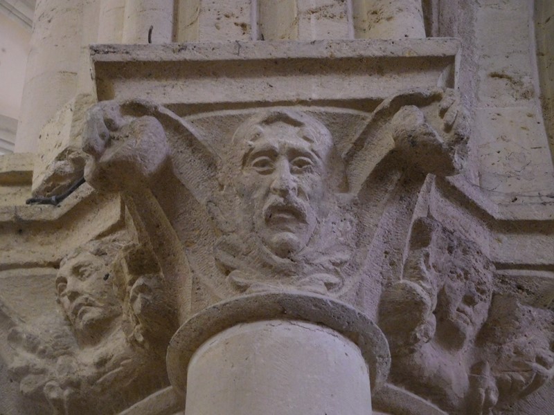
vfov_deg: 16.4
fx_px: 1440
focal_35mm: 90
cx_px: 277
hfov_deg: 21.8
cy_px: 208
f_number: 4.7
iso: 800
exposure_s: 1/5
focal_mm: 16.1
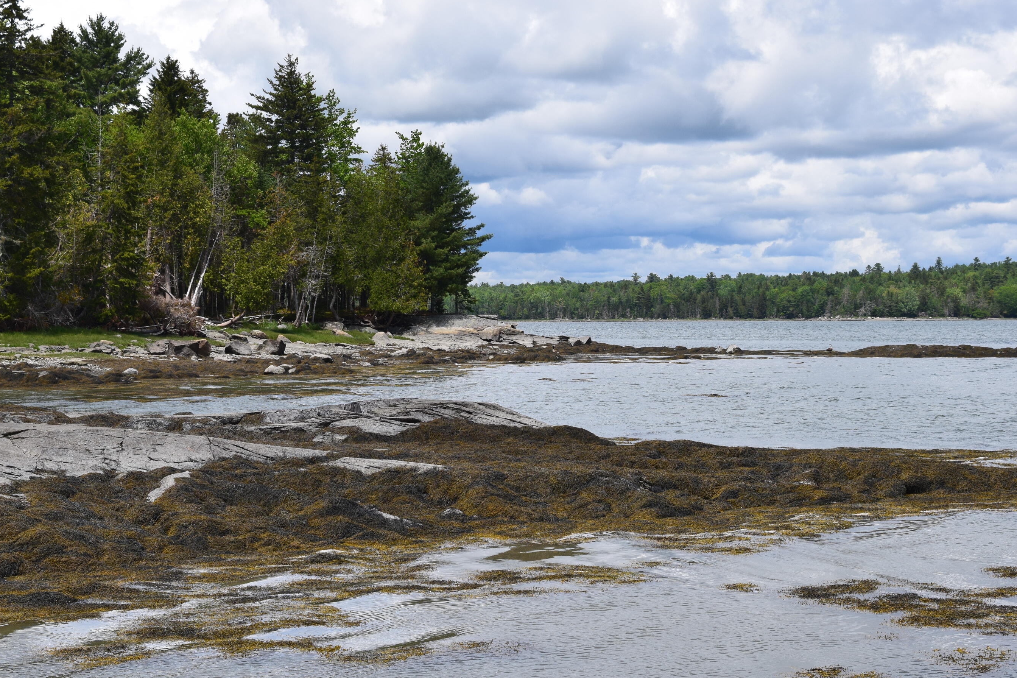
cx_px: 490
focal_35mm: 67
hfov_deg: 30.1
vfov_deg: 20.3
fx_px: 1892
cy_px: 320
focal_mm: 40
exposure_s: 1/500
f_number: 11
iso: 200
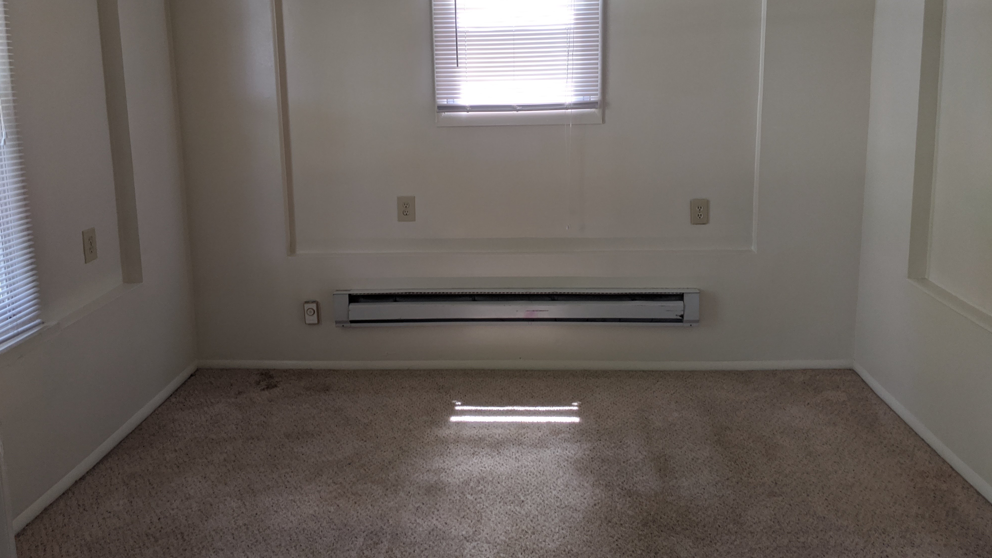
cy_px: 207
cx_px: 492
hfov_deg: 64.3
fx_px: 789
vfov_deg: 38.7
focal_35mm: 30
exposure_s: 1/59.9
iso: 78
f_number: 1.8
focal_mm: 4.44
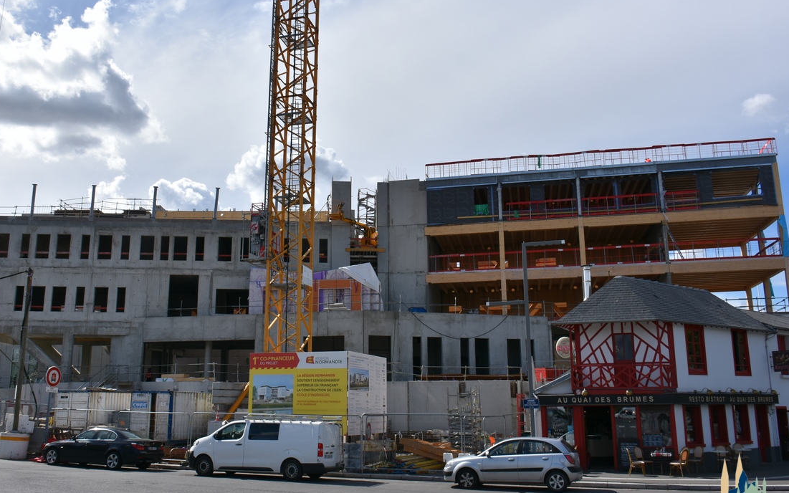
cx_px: 345
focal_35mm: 32
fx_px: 688
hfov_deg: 59.5
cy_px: 251
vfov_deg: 39.4
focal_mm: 18
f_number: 8
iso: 125
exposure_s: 1/500
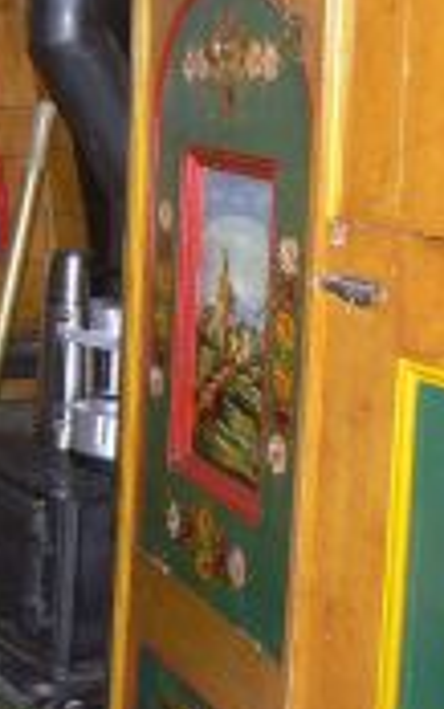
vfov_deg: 25.9
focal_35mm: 79
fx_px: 1527
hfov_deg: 15.7
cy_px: 212
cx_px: -147
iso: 160
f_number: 2.8
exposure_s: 1/30
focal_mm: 6
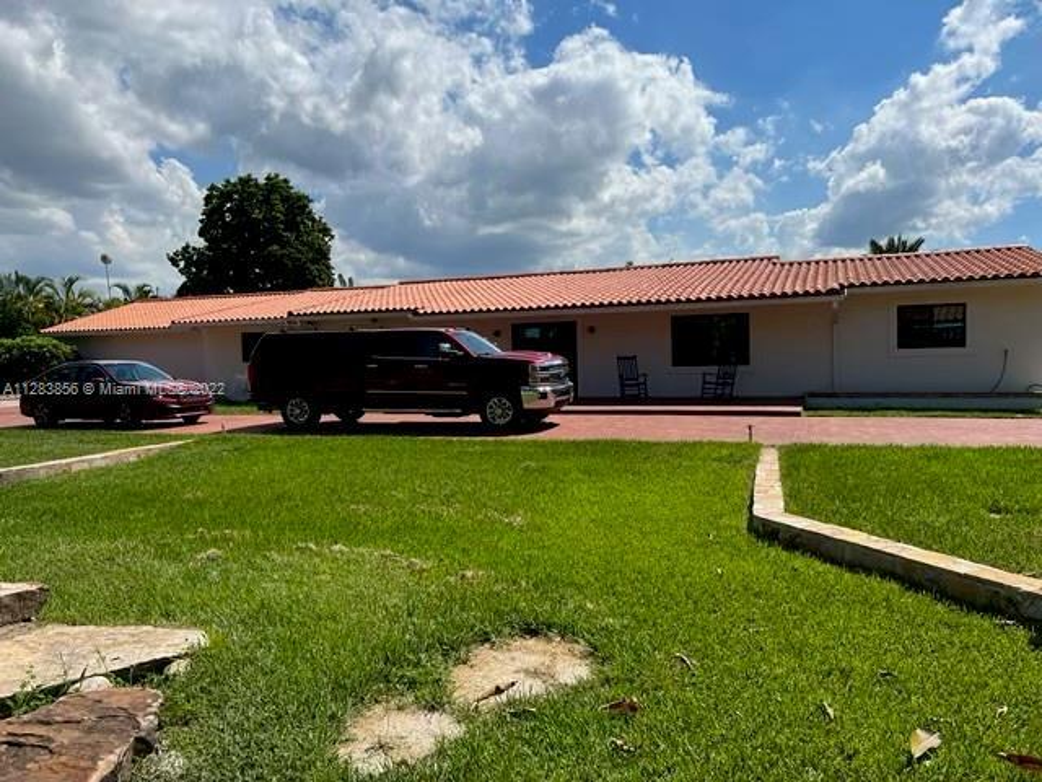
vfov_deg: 53.1
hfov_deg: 67.3
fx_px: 783
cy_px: 391
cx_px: 521
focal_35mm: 26
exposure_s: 1/6579
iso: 50
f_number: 1.5
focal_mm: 5.7
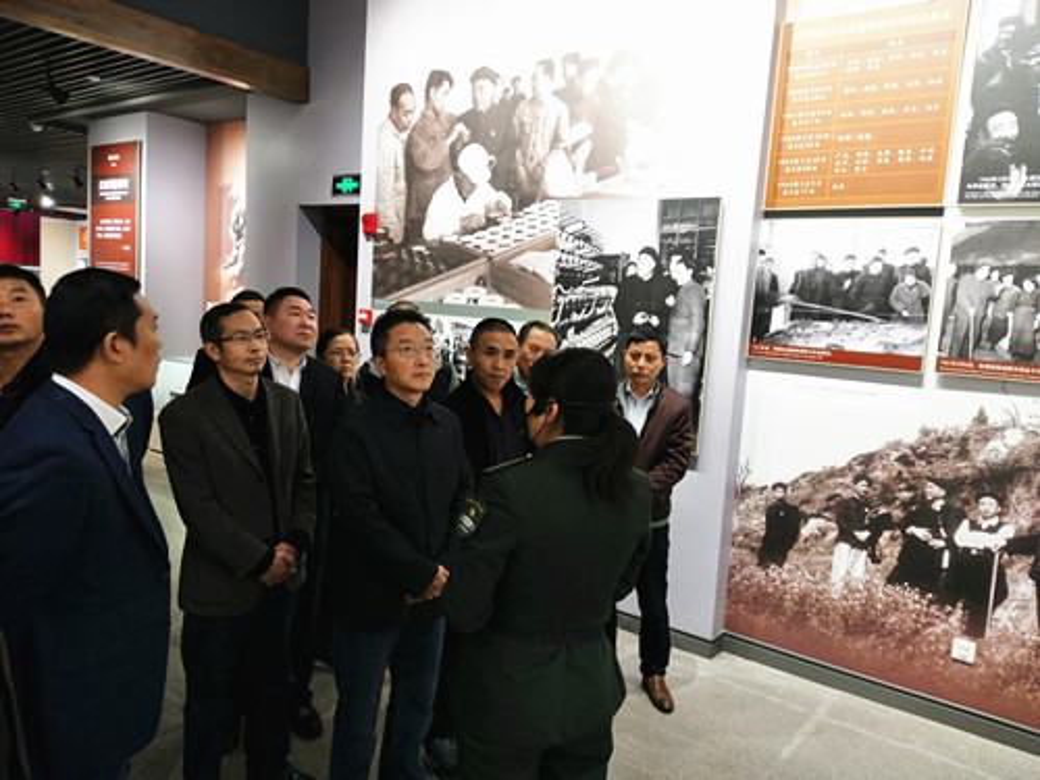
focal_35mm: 26
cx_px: 520
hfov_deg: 67.3
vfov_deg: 53.1
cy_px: 390
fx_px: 781
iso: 250
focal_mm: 3.88
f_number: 2
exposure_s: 1/33.3
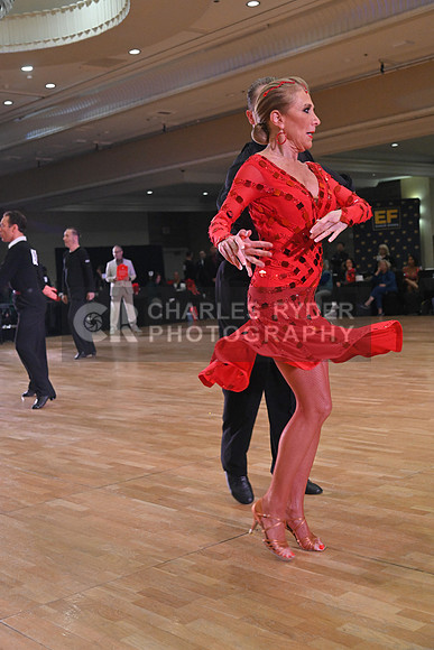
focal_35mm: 46
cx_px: 217
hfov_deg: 29.3
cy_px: 325
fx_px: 831
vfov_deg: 42.7
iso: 4000
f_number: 5.6
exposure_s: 1/400
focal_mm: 46
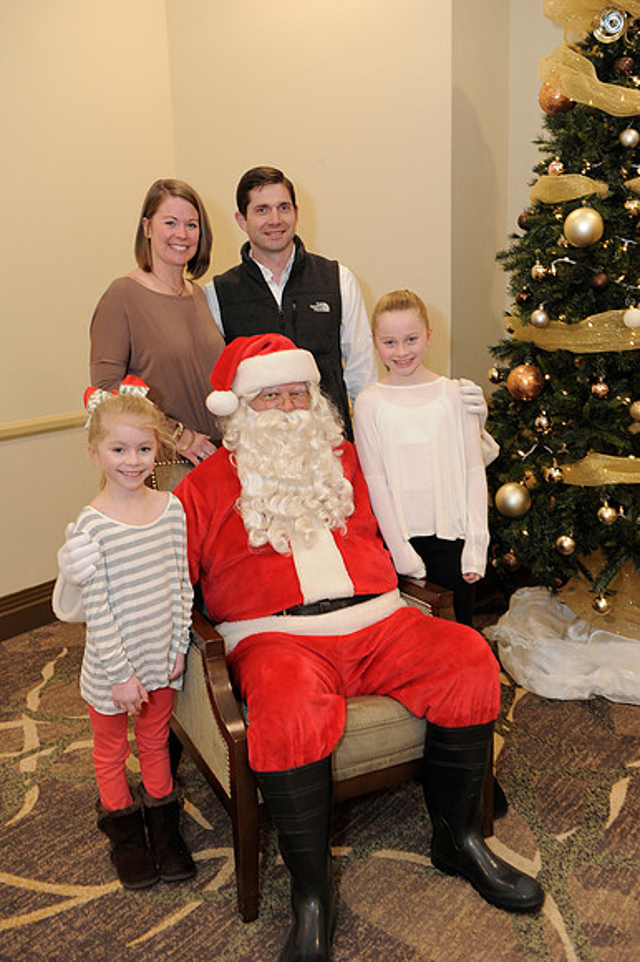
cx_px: 320
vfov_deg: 53.2
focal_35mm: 36
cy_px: 481
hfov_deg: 36.8
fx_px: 961
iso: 1600
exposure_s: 1/100
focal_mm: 36
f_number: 4
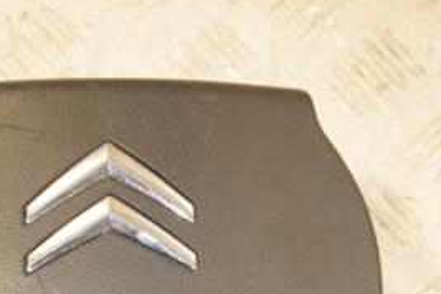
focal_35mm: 128
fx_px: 1568
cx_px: 119
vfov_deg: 10.6
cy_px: 289
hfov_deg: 15.9
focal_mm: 38
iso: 800
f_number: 6.3
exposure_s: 1/200
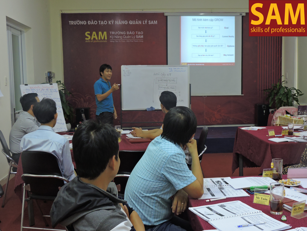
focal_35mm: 43
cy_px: 116
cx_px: 154
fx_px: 381
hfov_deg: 43.9
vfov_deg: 33.6
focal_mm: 7.7
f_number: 3.4
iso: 400
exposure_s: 1/25
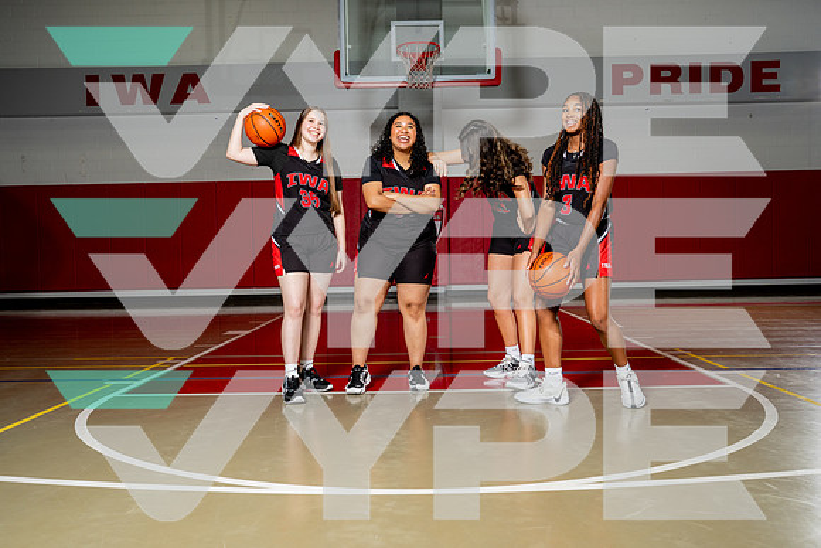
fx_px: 759
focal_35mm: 33
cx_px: 410
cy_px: 274
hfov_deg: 56.8
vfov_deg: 39.7
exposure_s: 1/250
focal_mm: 33
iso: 400
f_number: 8
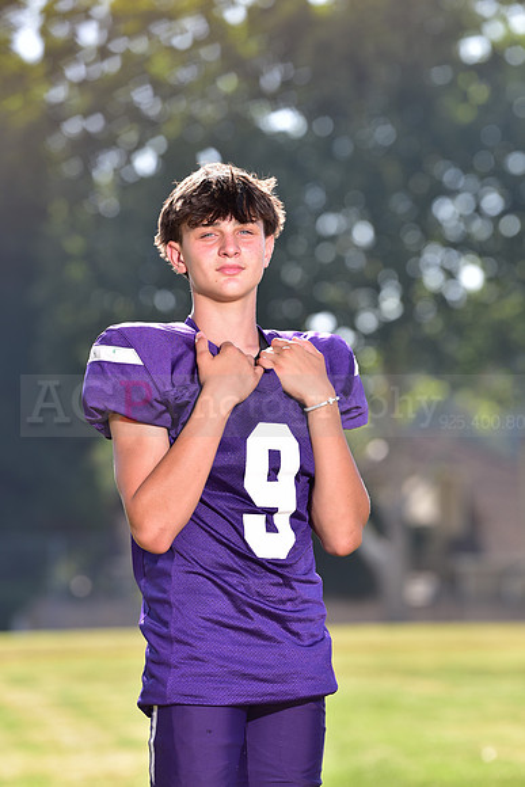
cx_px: 262
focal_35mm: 200
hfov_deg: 6.9
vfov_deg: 10.3
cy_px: 394
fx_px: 4372
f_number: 5
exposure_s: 1/250
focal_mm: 200
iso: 100
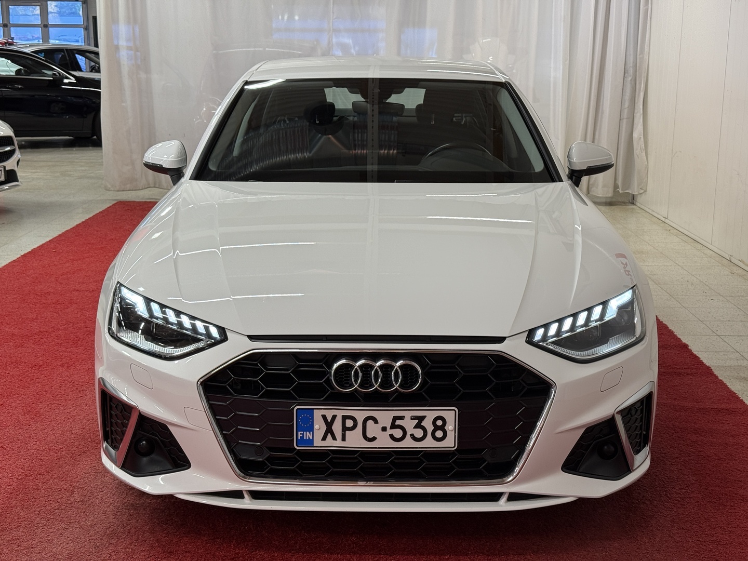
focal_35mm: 48
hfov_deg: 39.7
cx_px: 374
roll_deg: -0.2
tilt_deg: -12.1
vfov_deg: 30.3
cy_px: 280
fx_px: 1037
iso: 64
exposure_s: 1/108
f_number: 1.78
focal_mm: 6.76
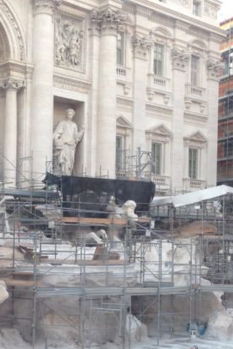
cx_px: 42
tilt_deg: +1.1
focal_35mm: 63
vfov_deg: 31.6
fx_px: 611
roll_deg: -0.7
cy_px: 235
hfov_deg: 21.3
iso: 50
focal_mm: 4.12
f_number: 2.4
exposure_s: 1/158
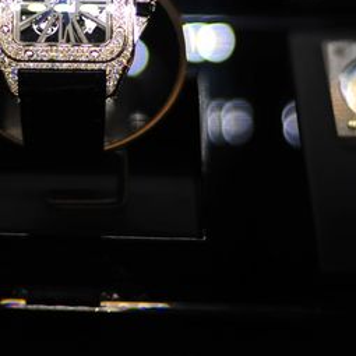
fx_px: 1454
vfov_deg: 13.8
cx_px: 66
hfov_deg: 13.9
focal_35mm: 125
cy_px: 31
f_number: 1.8
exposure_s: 1/320
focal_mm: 50
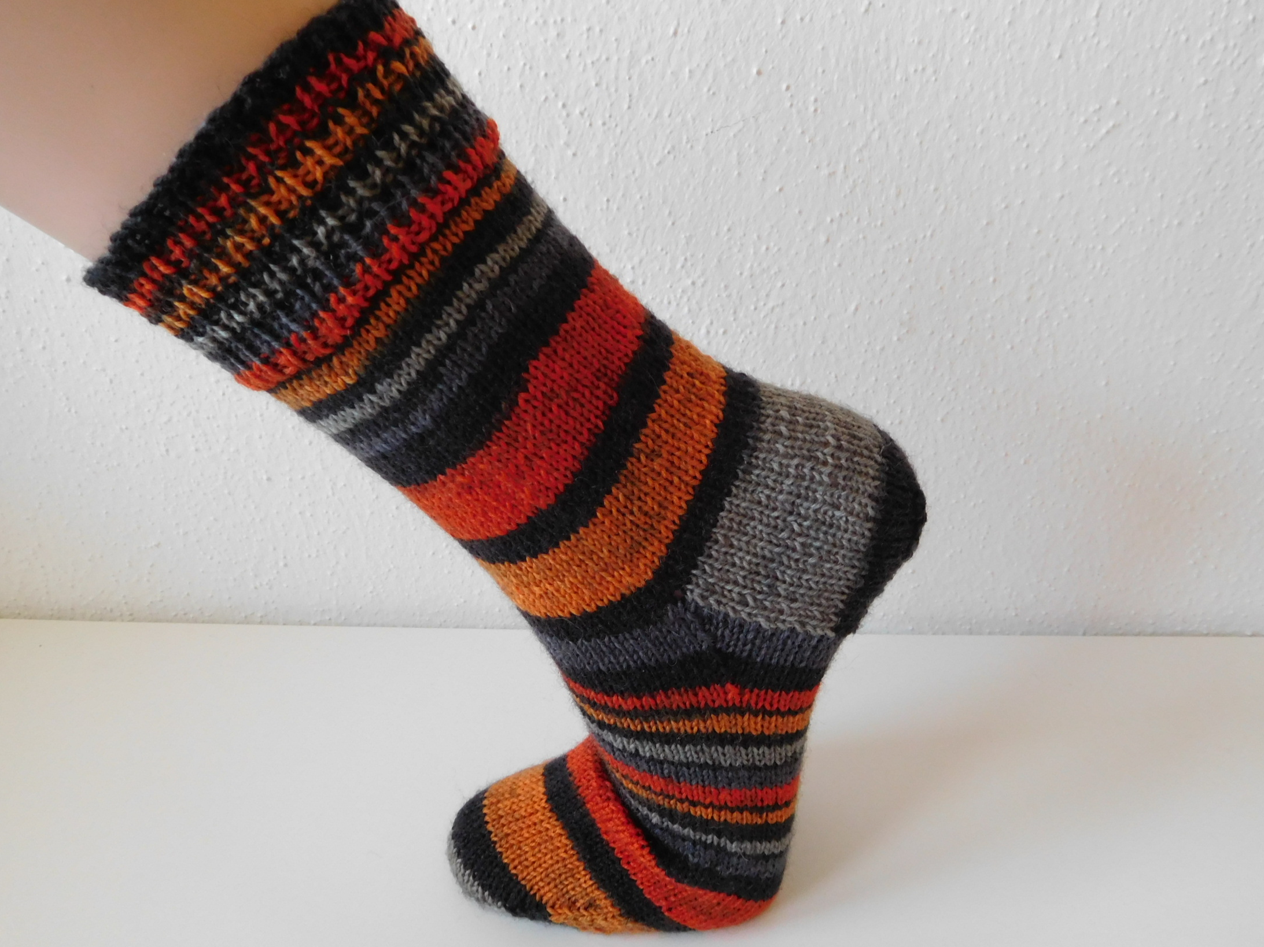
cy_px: 461
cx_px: 654
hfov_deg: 67.3
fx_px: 949
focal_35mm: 26
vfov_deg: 53.0
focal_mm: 4.5
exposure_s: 1/30
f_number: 3.4
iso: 320
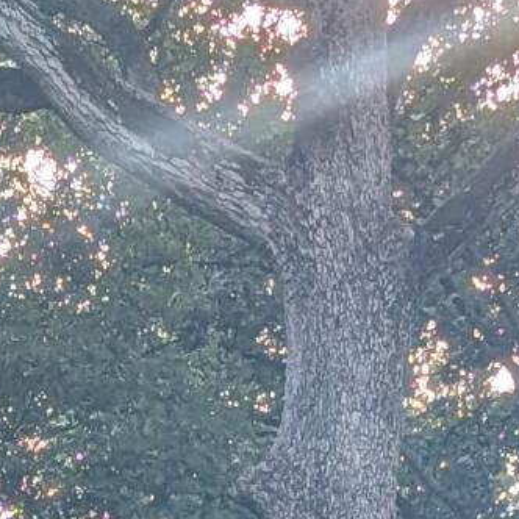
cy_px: 1360
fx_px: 3257
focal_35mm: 192
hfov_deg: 7.4
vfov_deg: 8.2
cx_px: -1332
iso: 16
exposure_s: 1/475
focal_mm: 6.9
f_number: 1.68
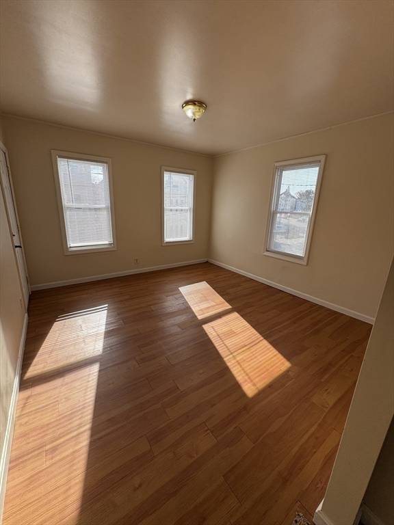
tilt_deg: -12.5
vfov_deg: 102.1
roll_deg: -1.5
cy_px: 262
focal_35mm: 14
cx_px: 197
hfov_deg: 85.7
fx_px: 212
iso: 40
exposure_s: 1/352
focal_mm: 2.22
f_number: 2.2
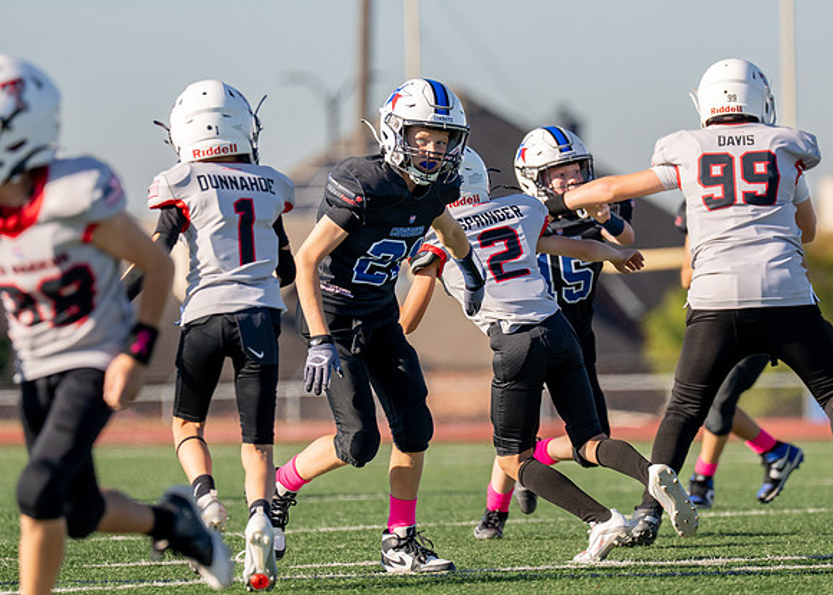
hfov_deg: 5.3
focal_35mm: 382
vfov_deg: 3.8
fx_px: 9043
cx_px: 553
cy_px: 295
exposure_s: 1/2500
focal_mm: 200
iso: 160
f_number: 2.8
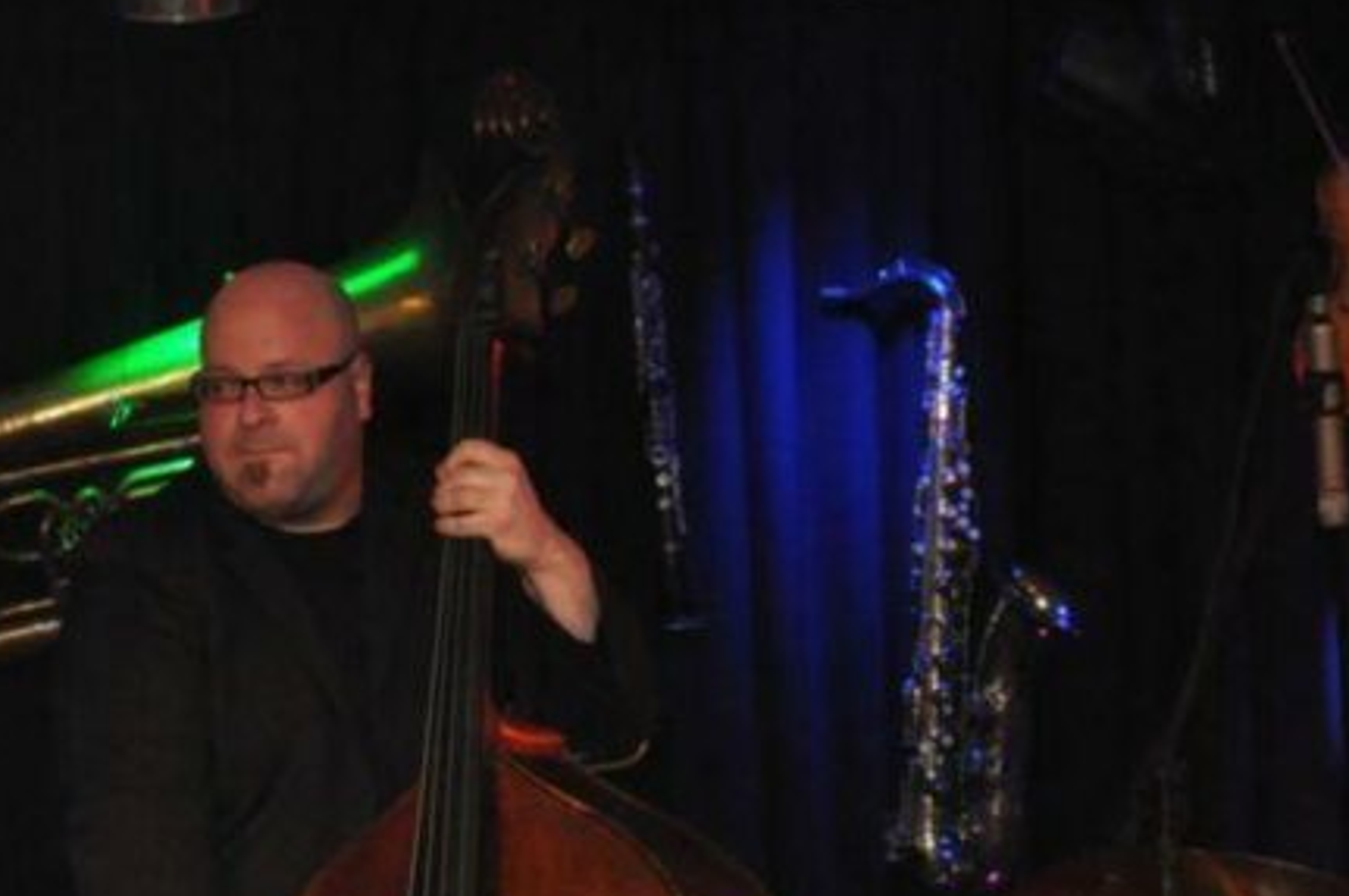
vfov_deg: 5.8
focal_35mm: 235
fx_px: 8793
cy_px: 439
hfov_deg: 8.7
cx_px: 16
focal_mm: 70
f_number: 4.5
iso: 2000
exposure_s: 1/160
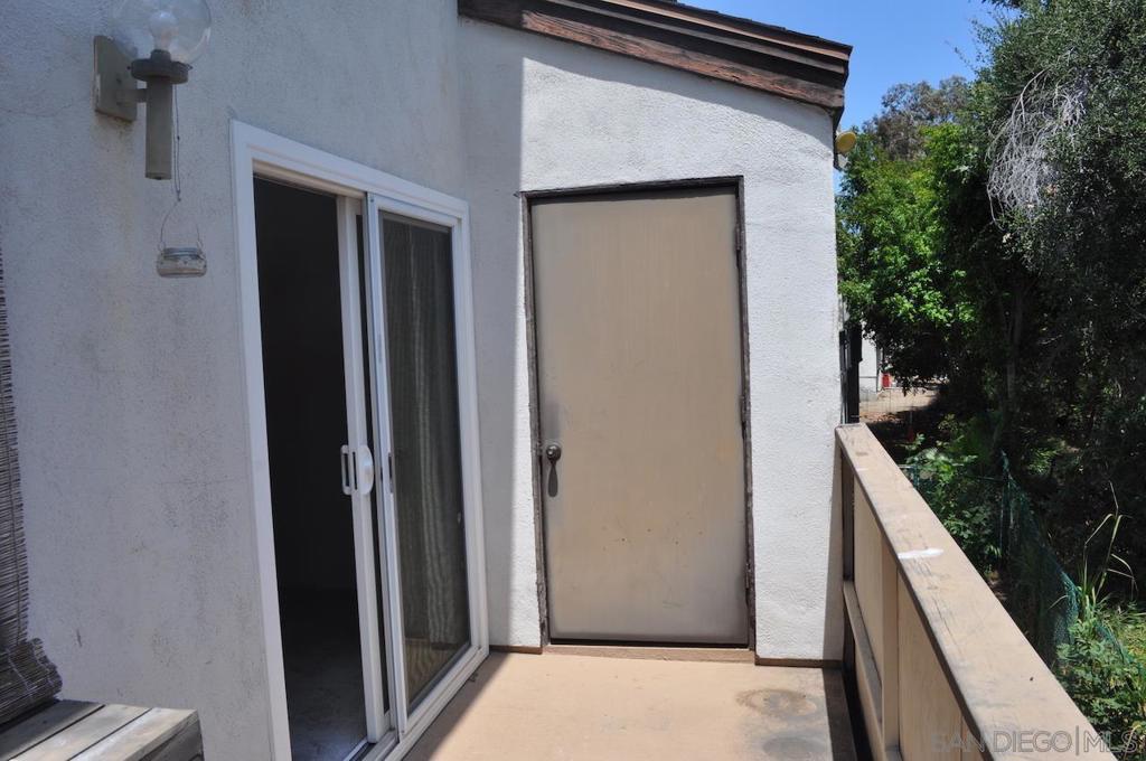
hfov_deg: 67.4
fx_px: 858
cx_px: 573
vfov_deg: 47.8
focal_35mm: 27
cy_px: 380
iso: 200
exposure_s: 1/160
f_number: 13
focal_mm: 18
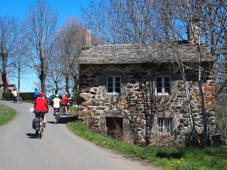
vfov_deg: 29.1
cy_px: 85
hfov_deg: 38.2
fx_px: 328
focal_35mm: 50
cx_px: 114
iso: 100
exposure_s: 1/500
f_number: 4.5
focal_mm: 10.8
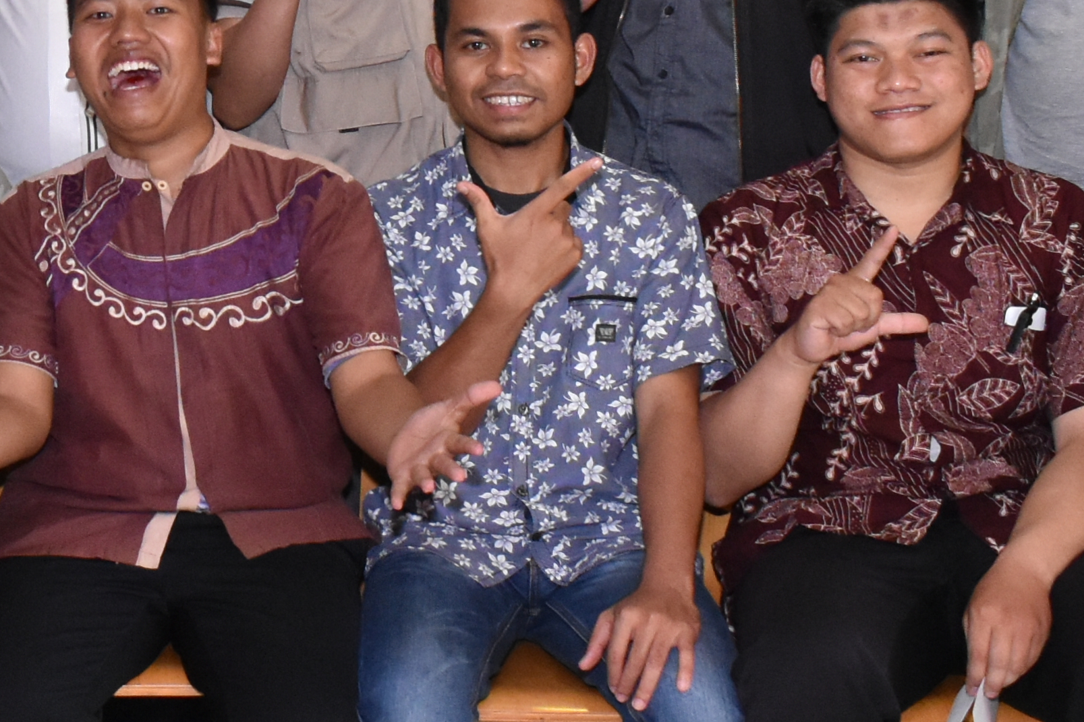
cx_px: -241
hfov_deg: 17.4
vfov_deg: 12.1
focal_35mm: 112
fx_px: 3372
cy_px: 51
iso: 1600
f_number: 5.6
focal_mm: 20
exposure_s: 1/100
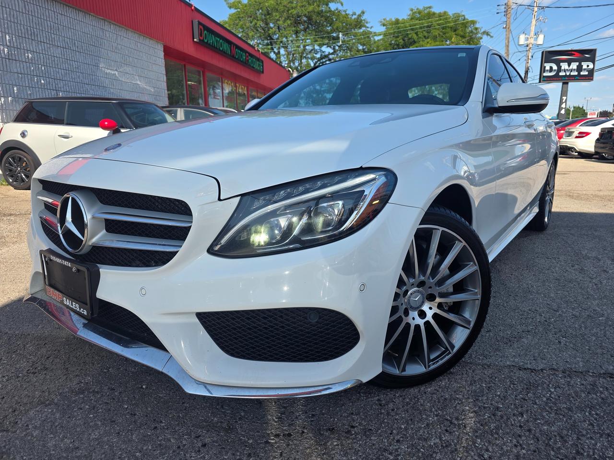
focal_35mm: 23
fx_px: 408
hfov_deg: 73.9
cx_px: 307
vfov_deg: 58.9
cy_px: 230
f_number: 1.7
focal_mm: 6.3
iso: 40
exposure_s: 1/1445
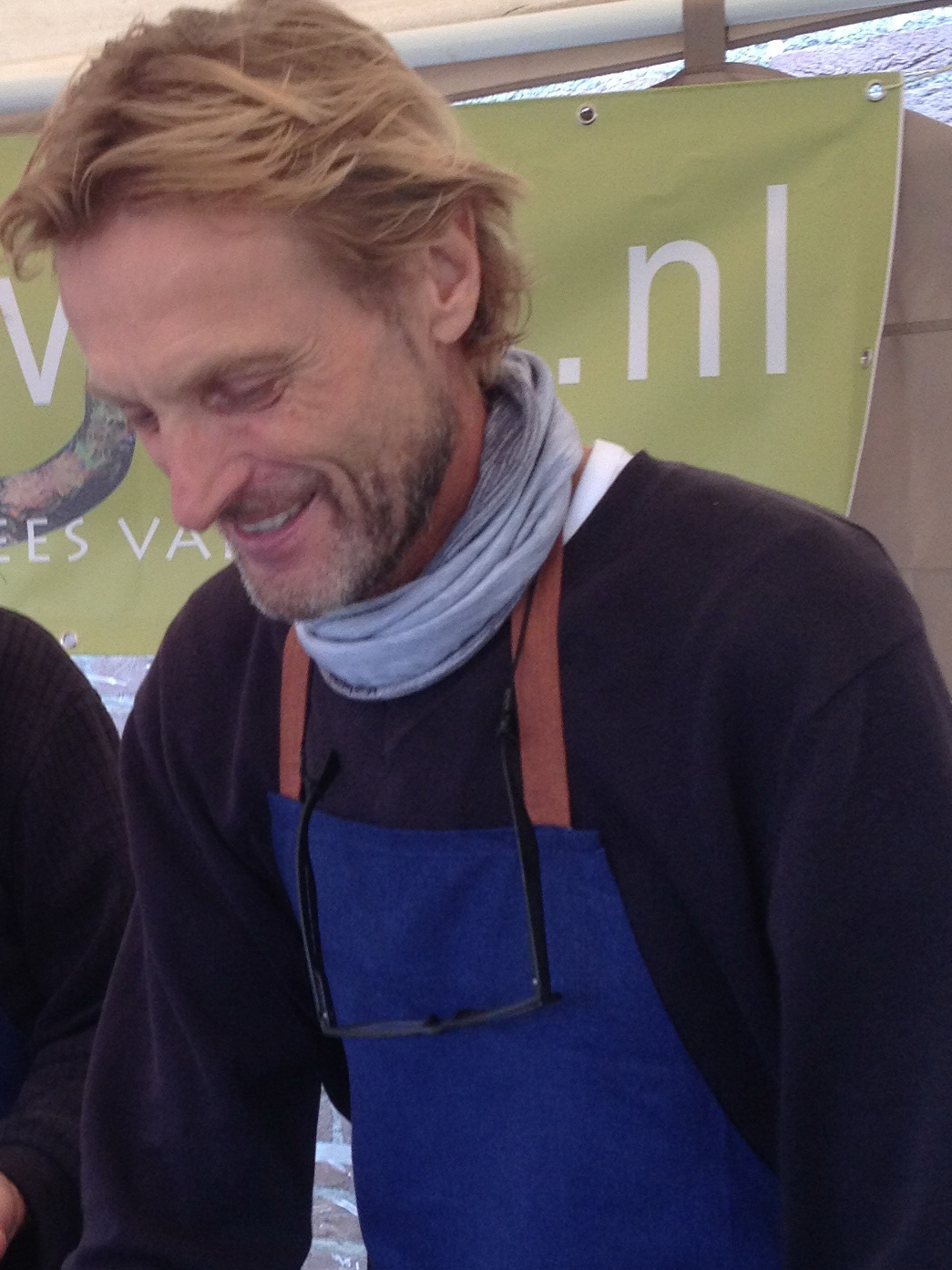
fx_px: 3006
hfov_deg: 17.7
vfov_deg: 23.8
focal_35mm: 82
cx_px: 115
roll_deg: +2.2
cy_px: 711
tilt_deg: +1.7
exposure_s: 1/120
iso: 64
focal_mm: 4.28
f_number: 2.4
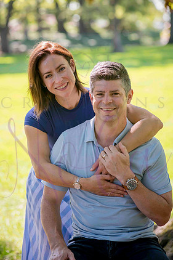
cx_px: 83
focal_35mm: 128
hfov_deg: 10.7
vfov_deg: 16.0
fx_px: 923
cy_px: 124
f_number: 4.5
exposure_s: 1/320
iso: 400
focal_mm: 120
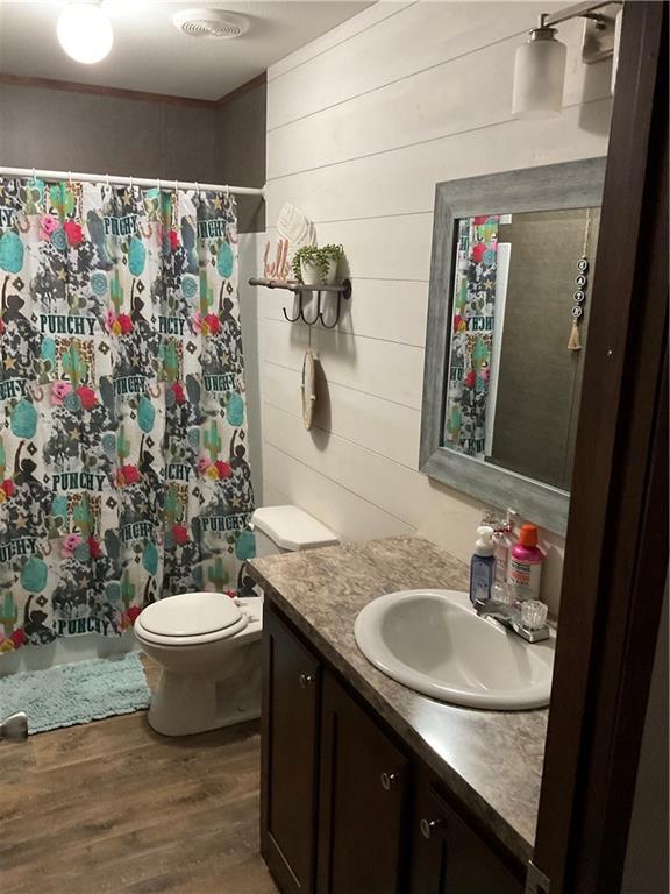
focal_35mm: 29
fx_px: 748
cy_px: 447
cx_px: 335
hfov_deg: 48.2
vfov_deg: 61.7
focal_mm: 3
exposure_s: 1/40
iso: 250
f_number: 1.8
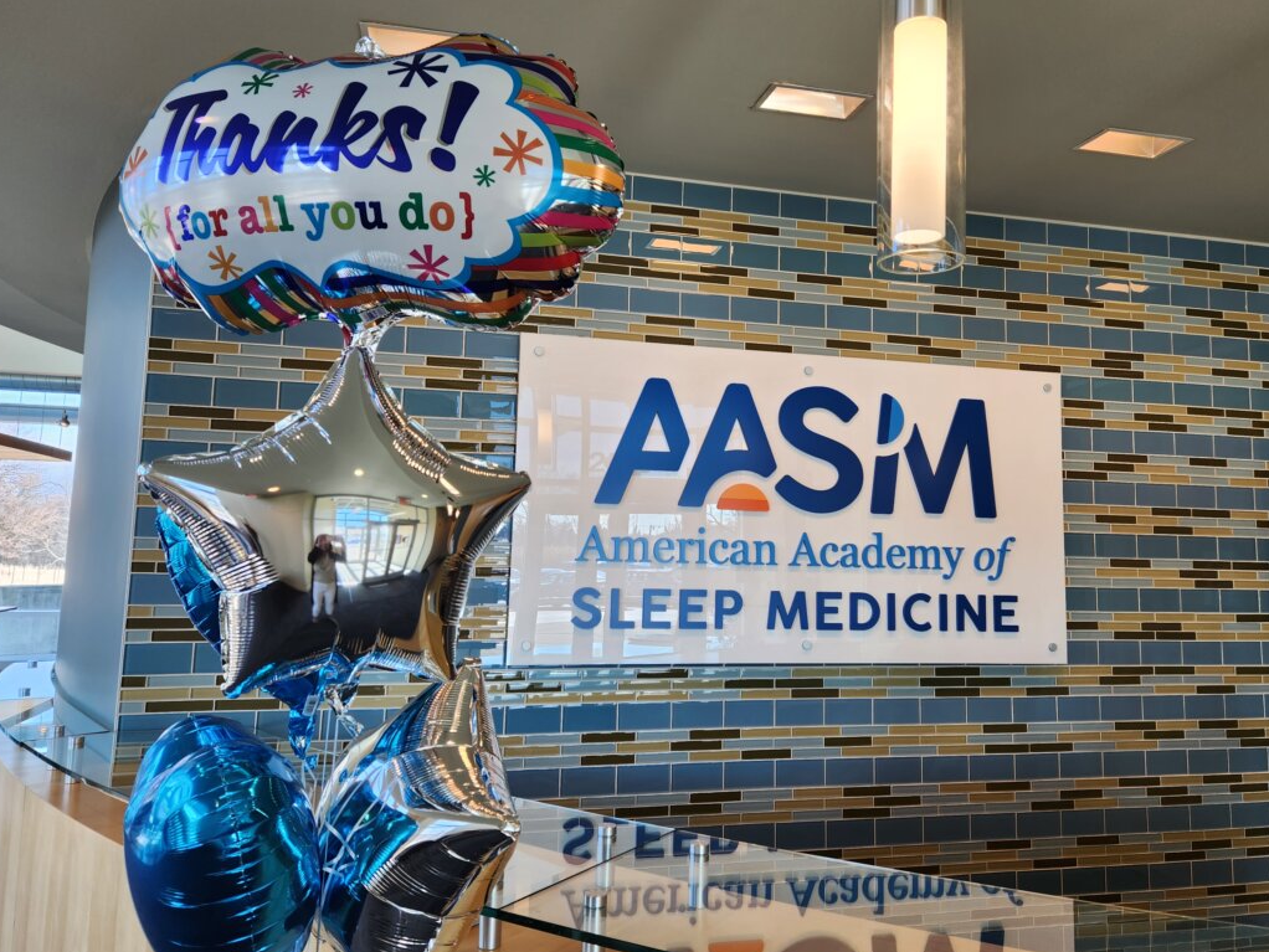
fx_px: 990
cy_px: 437
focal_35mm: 27
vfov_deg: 51.3
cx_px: 668
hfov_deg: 65.3
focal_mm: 5.4
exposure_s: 1/120
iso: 50
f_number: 1.8
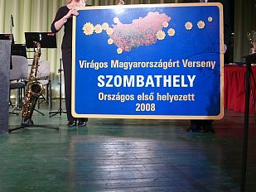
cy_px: 76
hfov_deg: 37.5
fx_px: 377
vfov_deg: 28.5
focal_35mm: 51
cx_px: 130
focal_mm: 7.4
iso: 200
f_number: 2.8
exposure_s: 1/20
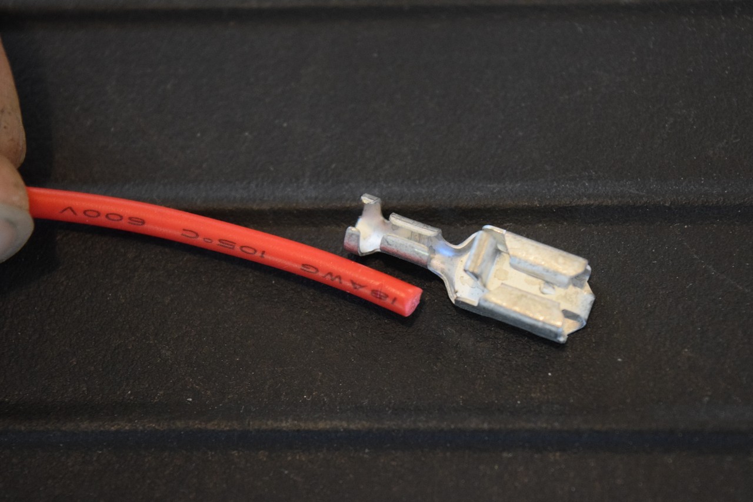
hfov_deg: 24.6
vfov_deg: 16.5
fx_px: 1725
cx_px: 376
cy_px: 251
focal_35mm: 82
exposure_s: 1/100
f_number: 5.6
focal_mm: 55
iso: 3200
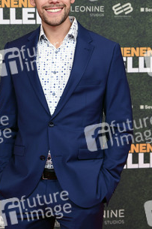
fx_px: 558
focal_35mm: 88
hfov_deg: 15.5
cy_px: 96
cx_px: 55
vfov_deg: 23.1
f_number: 6.3
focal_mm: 67
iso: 1000
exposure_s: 1/200
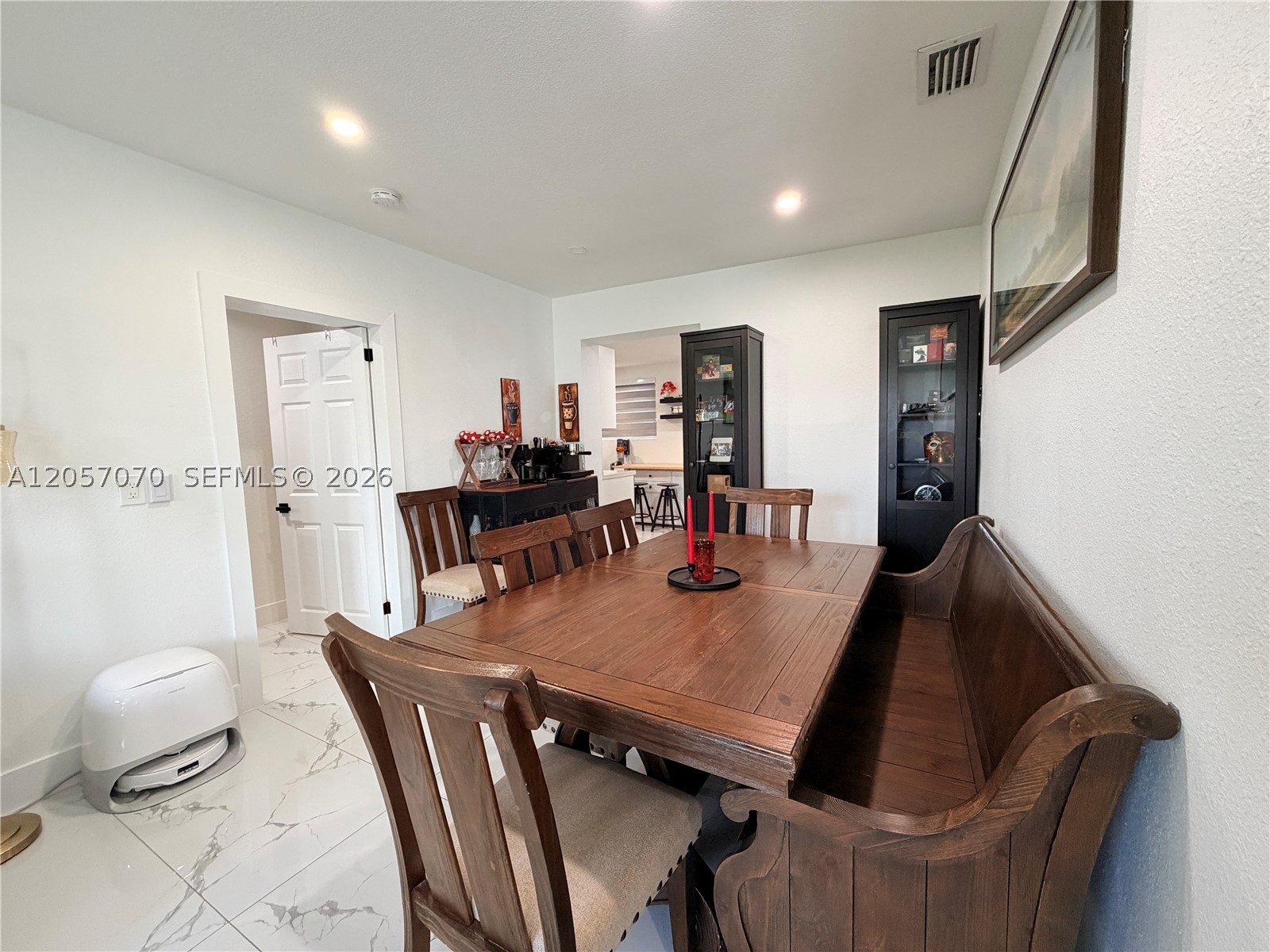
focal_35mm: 14
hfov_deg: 102.1
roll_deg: +1.6
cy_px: 476
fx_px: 514
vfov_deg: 85.7
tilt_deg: -4.3
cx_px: 635
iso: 200
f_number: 2.2
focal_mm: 2.22
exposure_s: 1/60
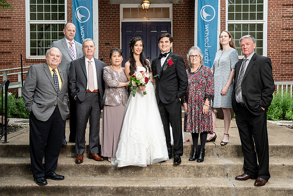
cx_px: 144
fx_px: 279
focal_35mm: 34
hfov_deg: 55.3
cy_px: 97
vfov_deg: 38.6
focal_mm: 33
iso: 1250
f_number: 5.6
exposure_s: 1/250
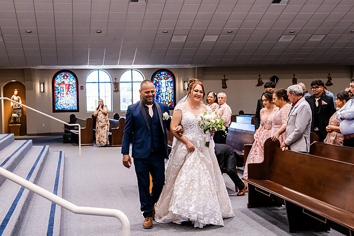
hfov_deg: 32.9
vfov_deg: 22.3
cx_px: 177
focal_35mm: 61
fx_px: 600
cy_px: 118
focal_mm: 41
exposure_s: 1/250
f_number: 4.5
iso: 2500
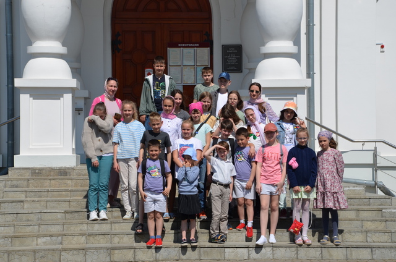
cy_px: 131
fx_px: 1317
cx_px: 198
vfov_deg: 11.4
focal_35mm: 120
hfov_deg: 17.1
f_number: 9
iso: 100
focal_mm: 80
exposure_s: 1/320
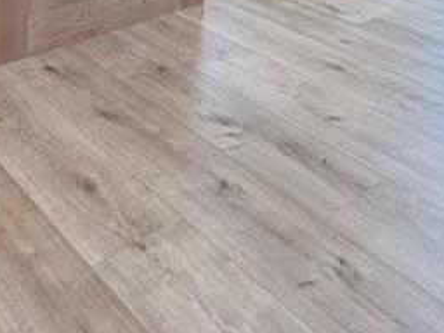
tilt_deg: -1.0
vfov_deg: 20.0
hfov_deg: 34.1
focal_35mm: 56
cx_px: 284
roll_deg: +0.3
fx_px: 718
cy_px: -246
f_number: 2.2
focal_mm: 2.22
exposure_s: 1/120
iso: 200
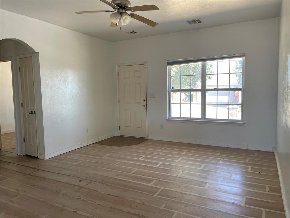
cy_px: 109
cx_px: 145
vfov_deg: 54.9
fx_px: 209
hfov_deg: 69.4
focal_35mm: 25
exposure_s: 1/121
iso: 100
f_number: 1.6
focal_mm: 5.1
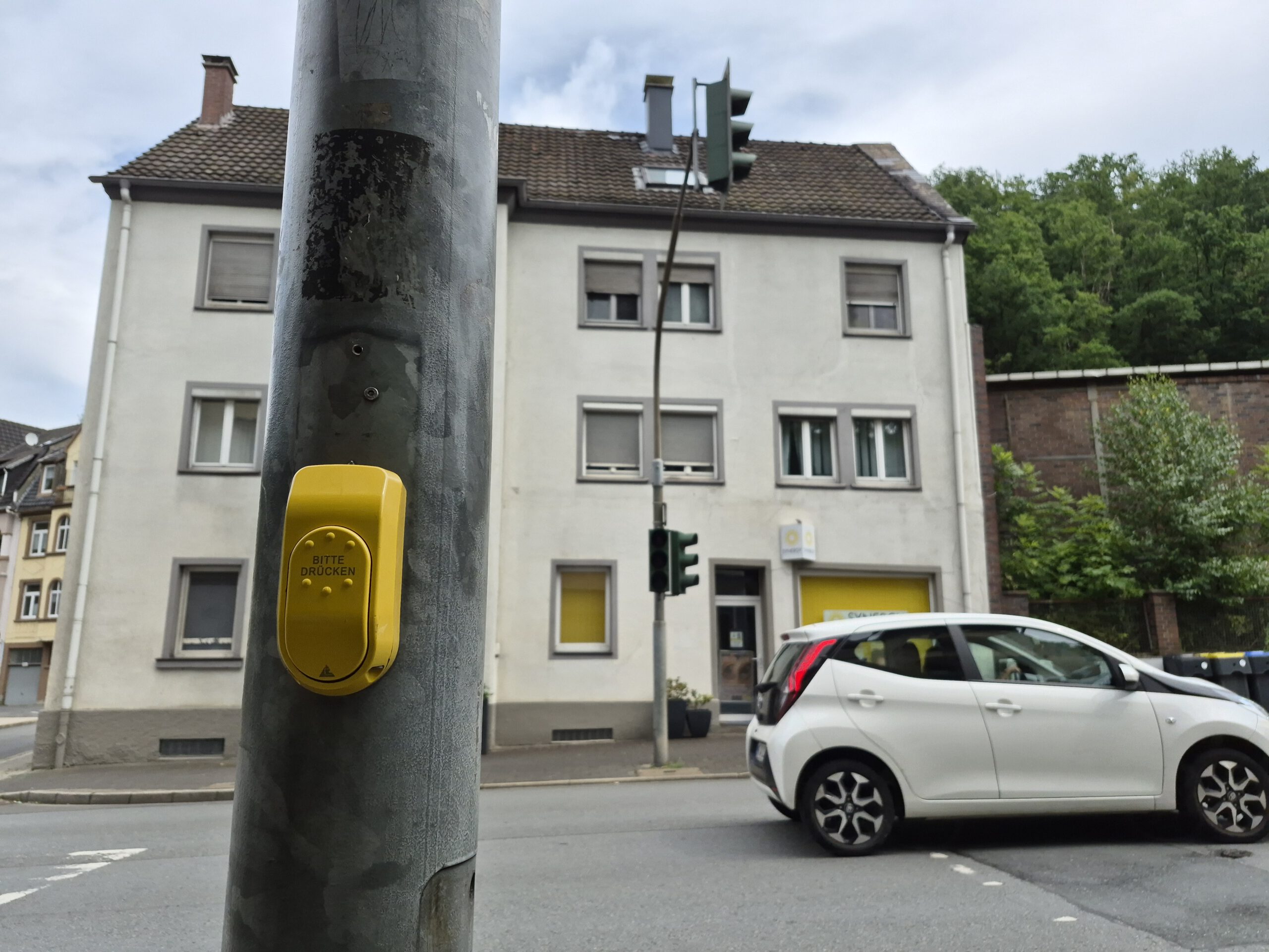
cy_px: 476
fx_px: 843
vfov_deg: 58.9
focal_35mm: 23
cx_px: 634
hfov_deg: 73.9
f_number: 1.8
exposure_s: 1/5920
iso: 80
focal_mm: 5.4
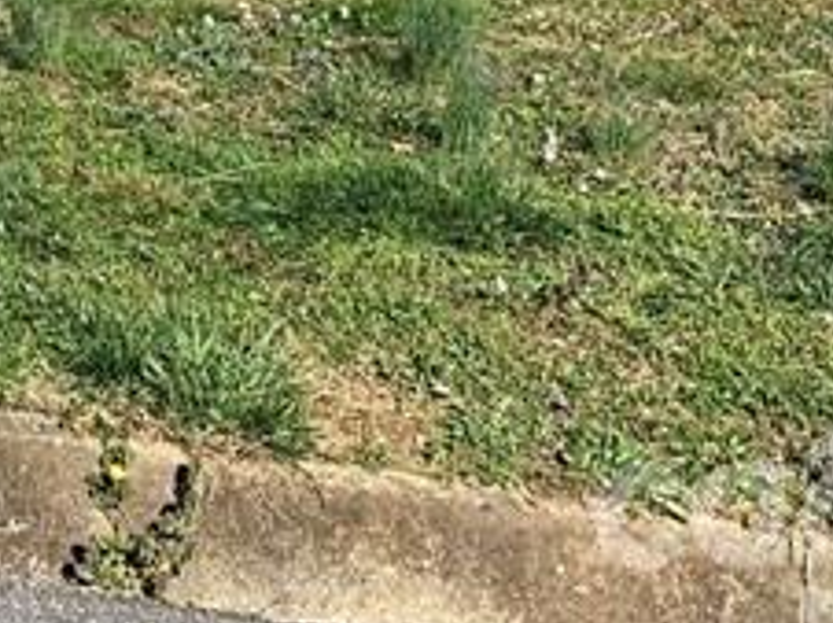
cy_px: -719
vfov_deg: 11.1
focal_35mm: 118
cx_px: -199
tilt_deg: -4.5
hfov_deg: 16.0
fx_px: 2837
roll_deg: +1.3
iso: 25
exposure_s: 1/2309
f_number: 1.8
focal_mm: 4.25
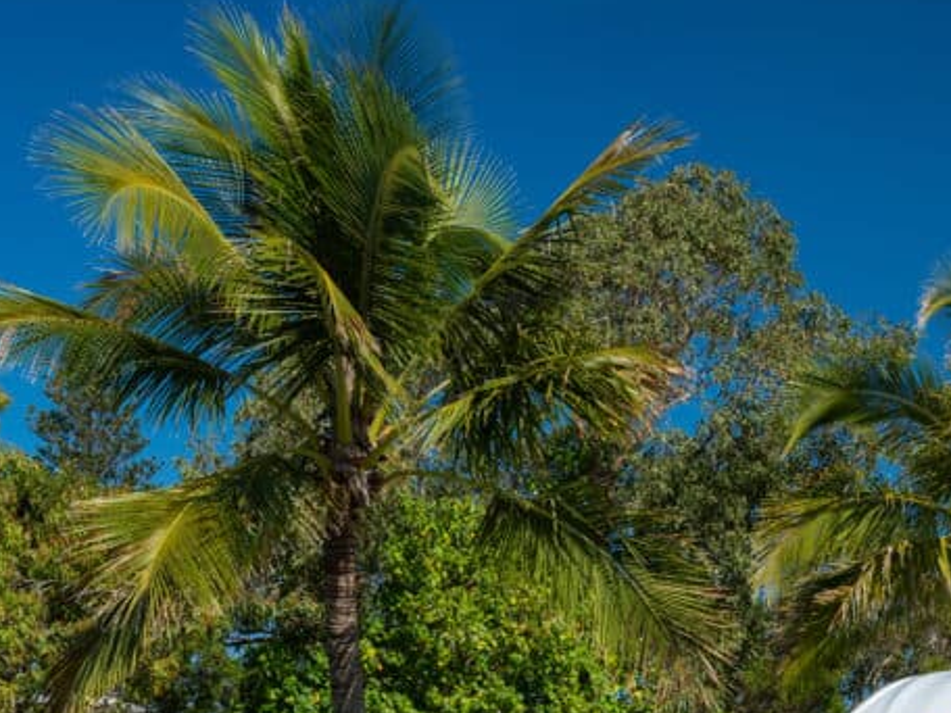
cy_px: 771
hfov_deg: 18.8
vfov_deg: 14.3
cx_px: 984
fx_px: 2775
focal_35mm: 101
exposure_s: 1/50
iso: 100
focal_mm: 56.6
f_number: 10
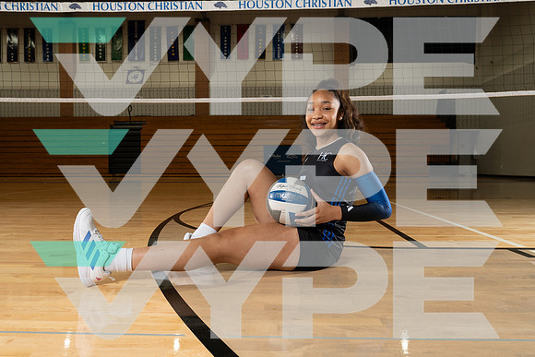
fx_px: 416
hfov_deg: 65.5
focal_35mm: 28
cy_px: 178
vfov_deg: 46.4
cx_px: 268
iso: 500
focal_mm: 28
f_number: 5.6
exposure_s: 1/250
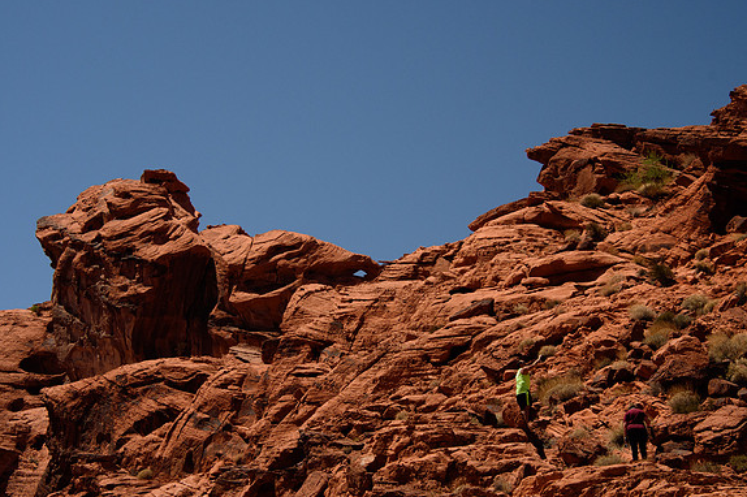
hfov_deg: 23.1
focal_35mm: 88
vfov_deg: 15.5
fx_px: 1825
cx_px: 375
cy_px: 248
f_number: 8
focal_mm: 58
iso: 800
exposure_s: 1/1250
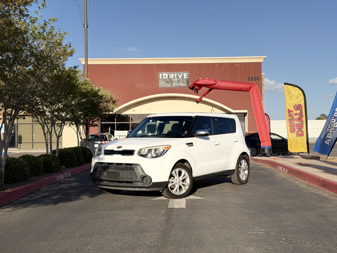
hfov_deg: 39.7
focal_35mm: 48
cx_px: 168
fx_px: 467
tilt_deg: +0.7
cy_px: 126
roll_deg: +0.4
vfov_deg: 30.3
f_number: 1.78
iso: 64
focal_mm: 6.76
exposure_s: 1/6024
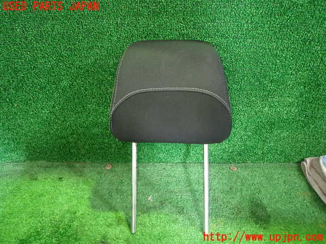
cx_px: 163
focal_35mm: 25
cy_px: 122
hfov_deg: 69.4
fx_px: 235
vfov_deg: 54.9
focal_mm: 4.5
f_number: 2
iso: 800
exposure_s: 1/30
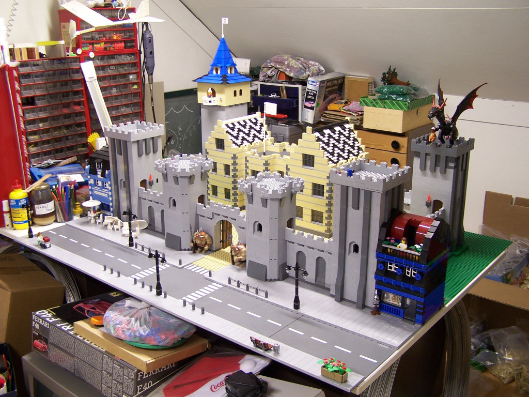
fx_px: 581
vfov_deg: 37.7
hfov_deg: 49.0
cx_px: 264
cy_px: 198
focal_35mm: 38
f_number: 2.8
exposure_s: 1/6
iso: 80
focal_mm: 6.3
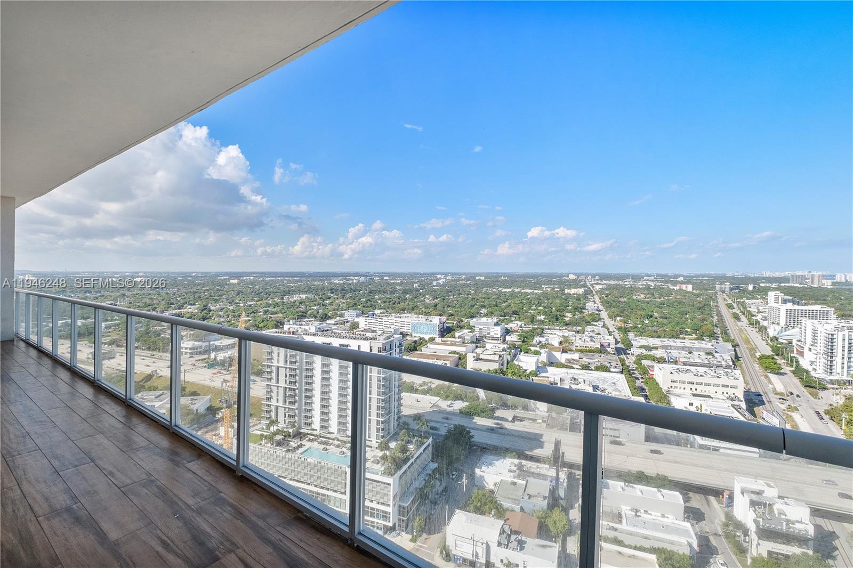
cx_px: 426
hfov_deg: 100.4
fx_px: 355
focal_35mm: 15
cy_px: 284
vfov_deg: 77.3
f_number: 8
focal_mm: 10
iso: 640
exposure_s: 1/2000
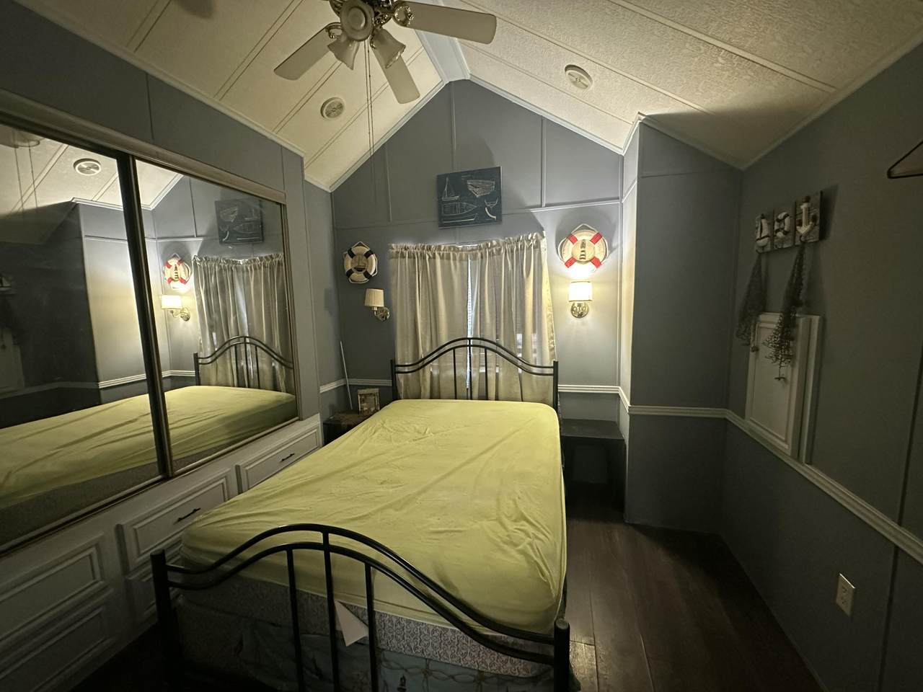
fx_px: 373
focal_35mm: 14
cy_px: 346
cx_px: 462
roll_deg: +1.6
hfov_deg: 102.1
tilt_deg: -6.5
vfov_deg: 85.7
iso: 1000
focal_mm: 2.22
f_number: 2.2
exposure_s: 1/60
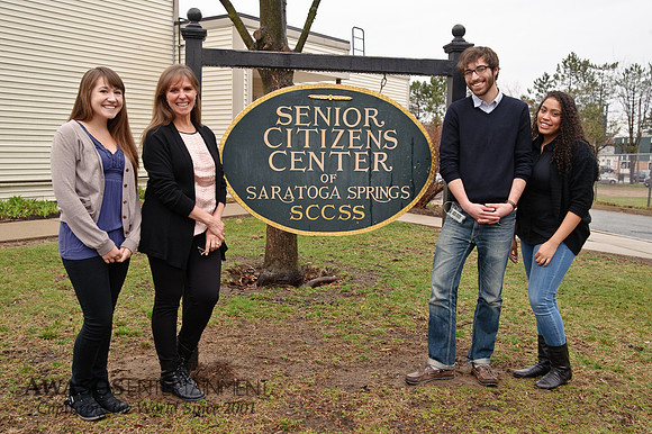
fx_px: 652
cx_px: 326
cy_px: 217
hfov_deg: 53.2
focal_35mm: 36
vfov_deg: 36.8
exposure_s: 1/80
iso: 320
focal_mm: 36
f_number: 6.3
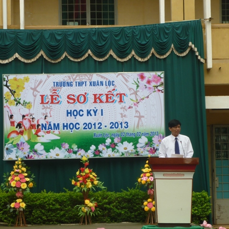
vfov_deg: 11.1
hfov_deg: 11.1
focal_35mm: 157
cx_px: 111
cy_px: 114
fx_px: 1175
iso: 100
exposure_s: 1/125
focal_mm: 22
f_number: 5.9
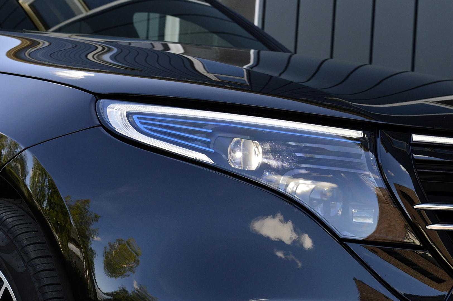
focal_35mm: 72
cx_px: 226
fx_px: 905
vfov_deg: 18.9
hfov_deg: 28.1
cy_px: 150
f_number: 9
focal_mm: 48
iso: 400
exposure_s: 1/125
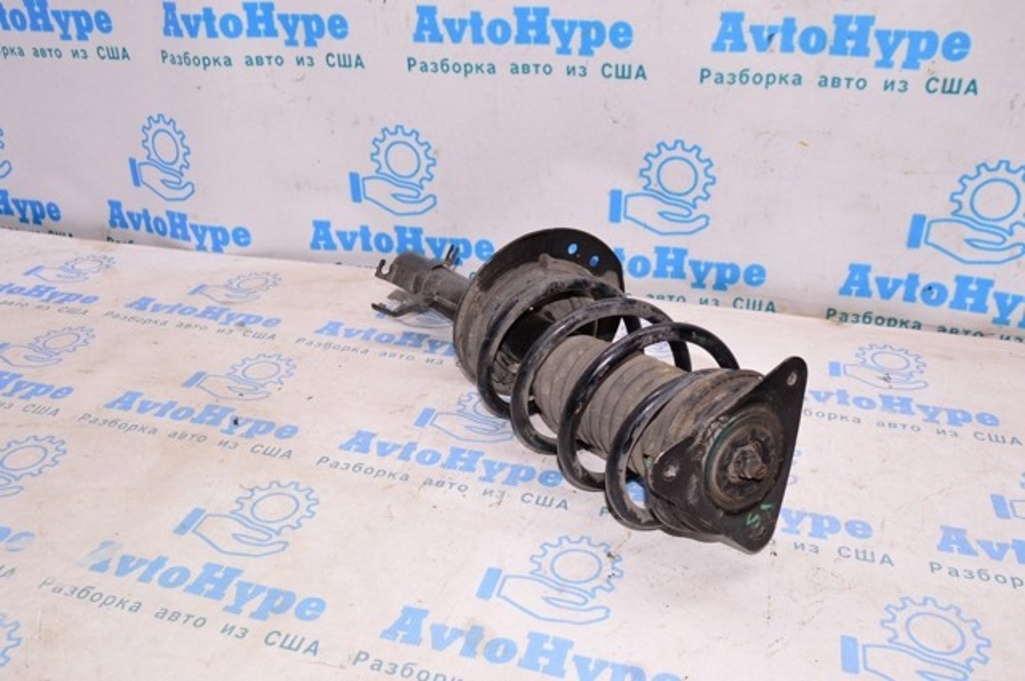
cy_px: 340
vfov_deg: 41.6
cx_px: 512
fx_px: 896
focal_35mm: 32
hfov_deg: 59.6
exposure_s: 1/100
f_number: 8
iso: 1600
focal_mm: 21
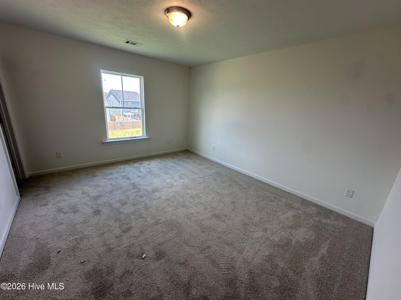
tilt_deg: -14.7
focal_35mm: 14
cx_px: 200
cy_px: 150
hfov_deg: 102.1
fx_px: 162
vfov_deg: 85.7
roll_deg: -4.0
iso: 64
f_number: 2.2
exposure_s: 1/120
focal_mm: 2.22
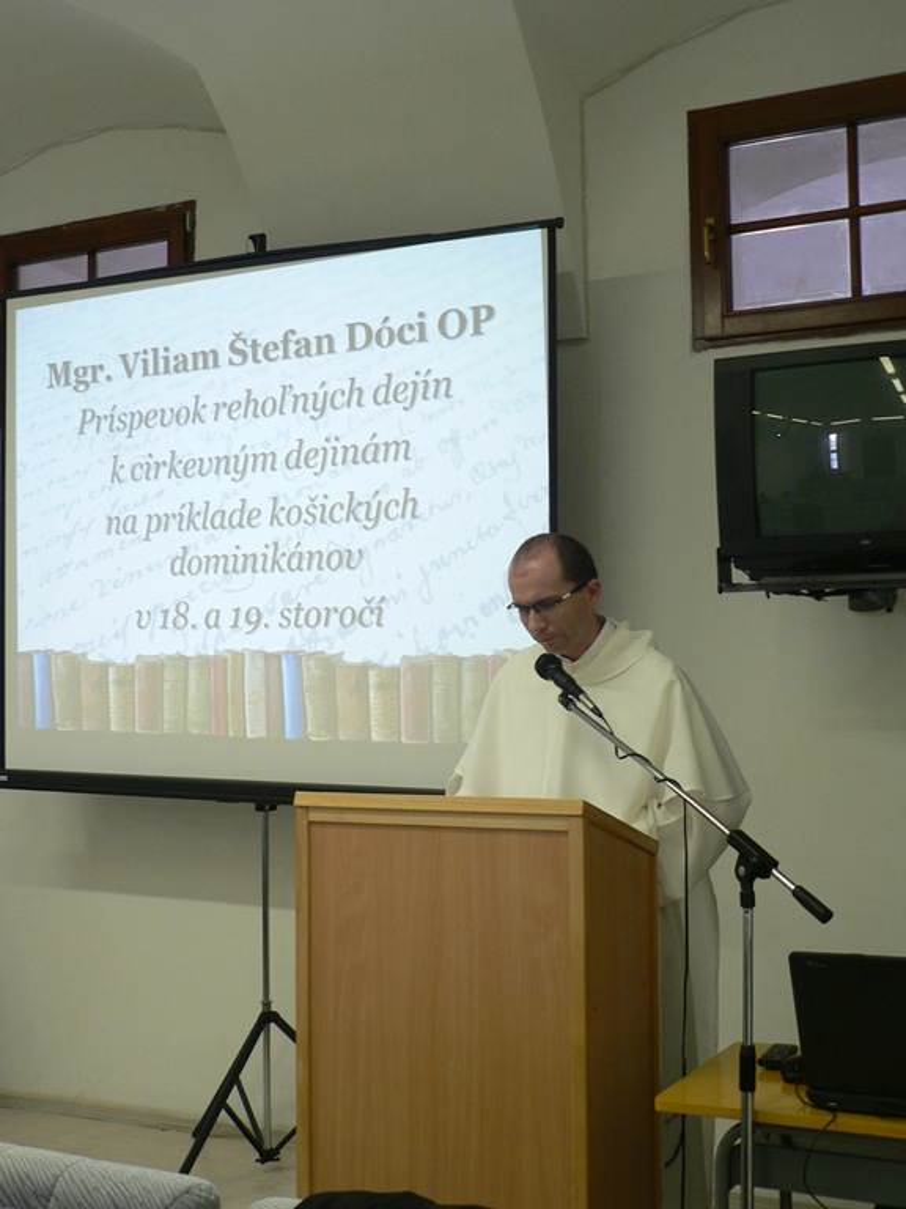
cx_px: 453
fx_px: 1605
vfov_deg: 41.2
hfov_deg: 31.5
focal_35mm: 46
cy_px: 604
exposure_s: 1/25
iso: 150
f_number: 2.8
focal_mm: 7.7
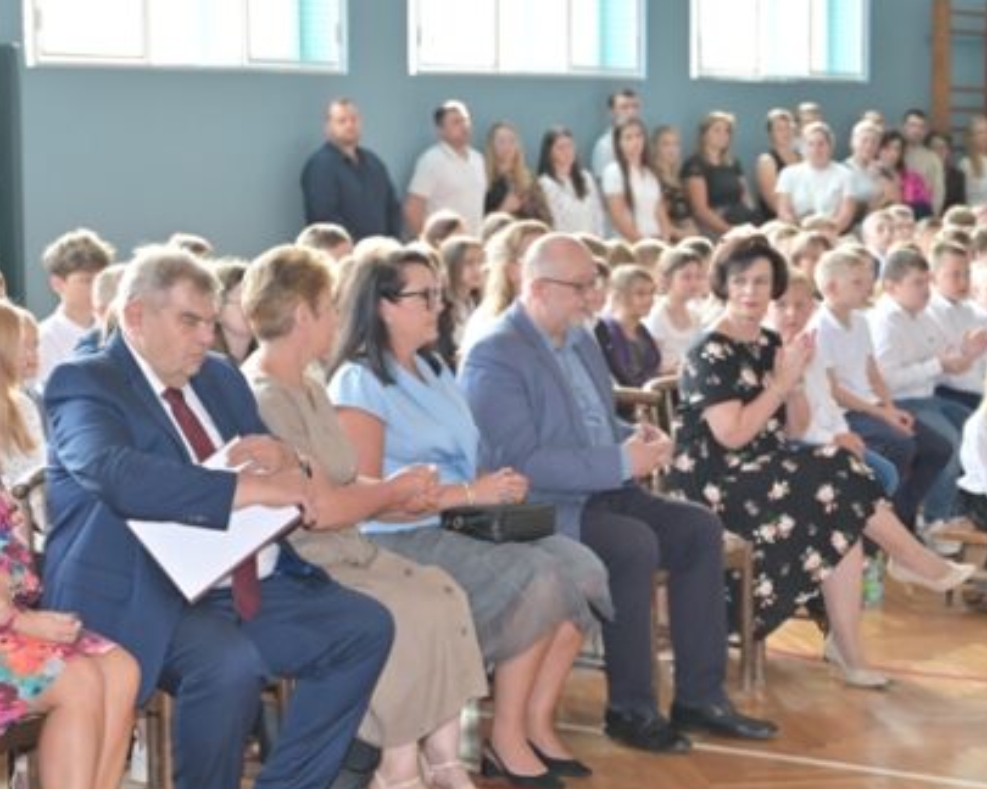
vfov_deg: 17.2
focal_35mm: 89
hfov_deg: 21.5
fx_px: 2600
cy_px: 505
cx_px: 417
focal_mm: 50
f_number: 2.8
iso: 320
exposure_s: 1/60
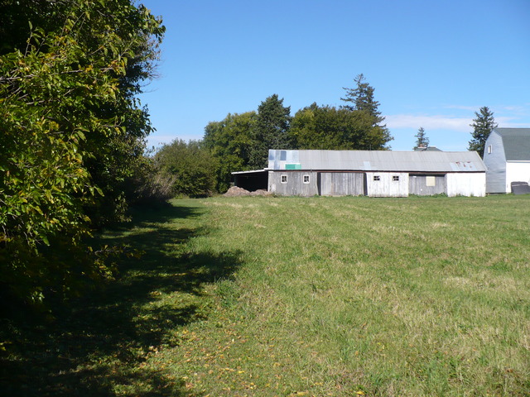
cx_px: 265
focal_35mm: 37
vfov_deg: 38.7
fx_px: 567
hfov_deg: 50.1
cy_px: 198
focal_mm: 6.1
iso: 100
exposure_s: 1/200
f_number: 8
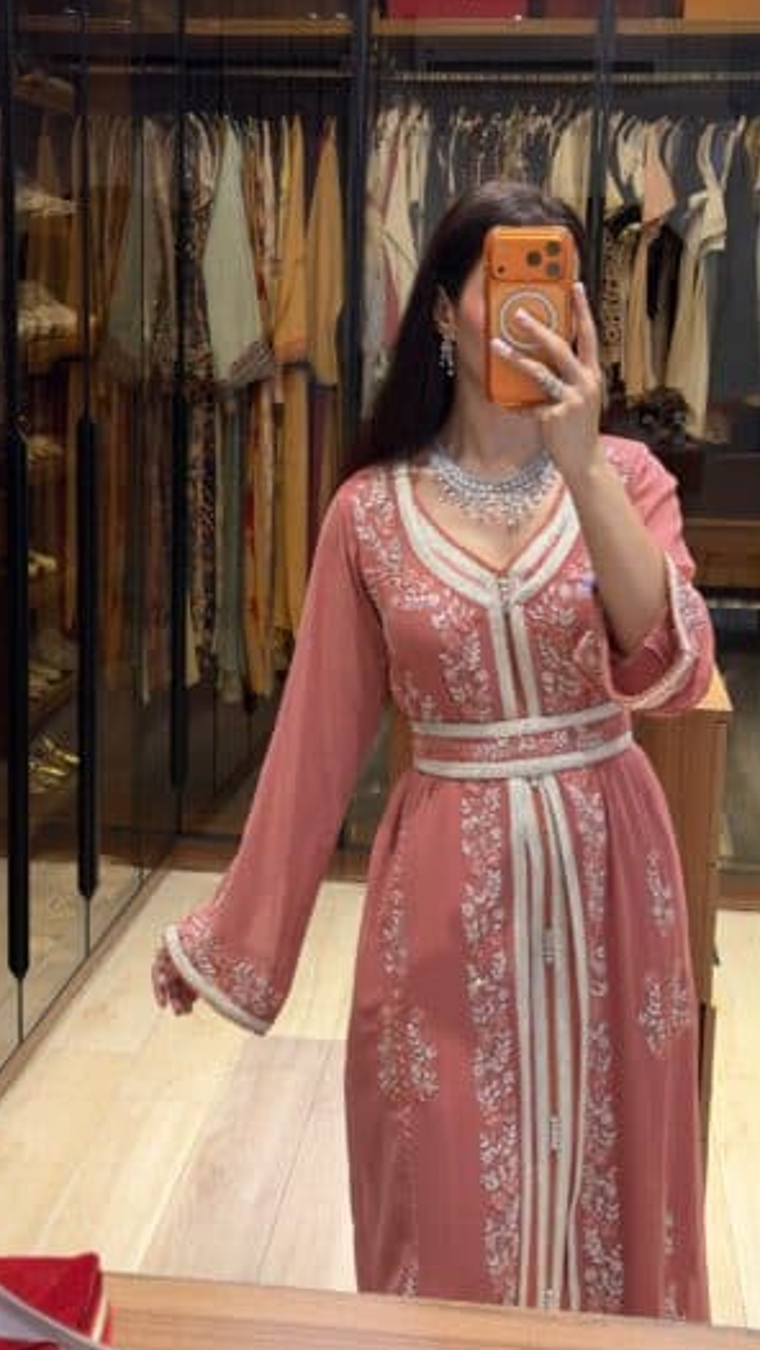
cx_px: 316
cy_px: 676
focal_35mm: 53
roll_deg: -1.6
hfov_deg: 22.6
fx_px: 1898
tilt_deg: -12.6
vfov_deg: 39.2
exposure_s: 1/33
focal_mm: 6.76
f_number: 1.78
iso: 320
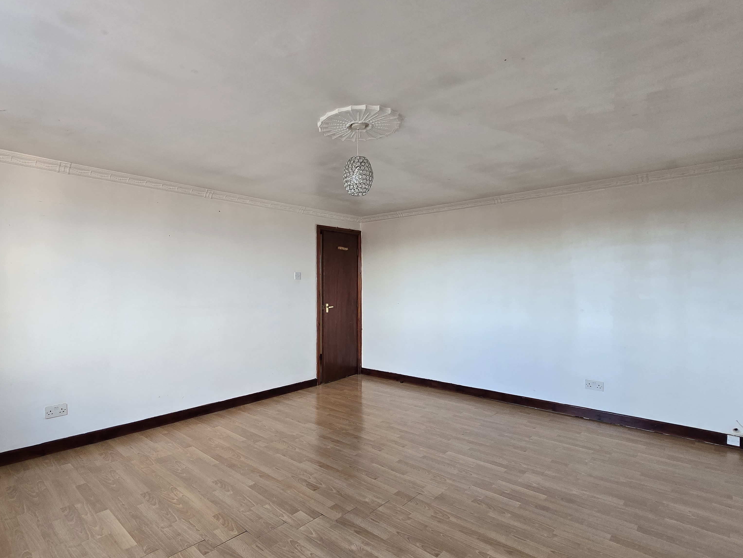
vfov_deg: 74.7
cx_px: 323
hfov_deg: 90.5
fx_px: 365
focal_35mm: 17
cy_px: 288
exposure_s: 1/50
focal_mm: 2.2
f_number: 2.2
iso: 125
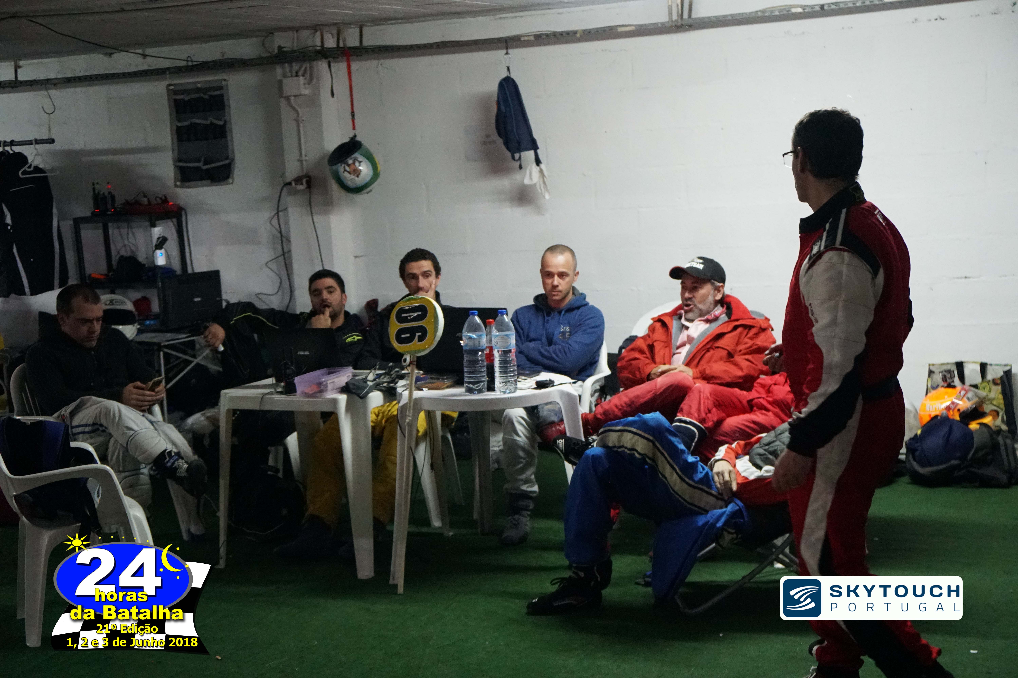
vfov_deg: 25.1
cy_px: 339
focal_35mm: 54
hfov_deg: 36.9
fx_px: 1527
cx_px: 509
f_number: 4
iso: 6400
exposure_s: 1/100
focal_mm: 36
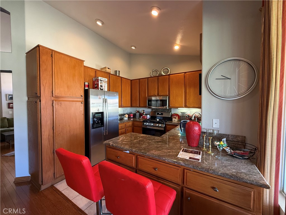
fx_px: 116
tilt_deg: -1.8
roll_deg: -0.1
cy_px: 108
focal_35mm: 14
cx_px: 143
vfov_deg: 85.7
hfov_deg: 102.1
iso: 320
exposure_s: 1/60
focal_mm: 2.22
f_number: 2.2
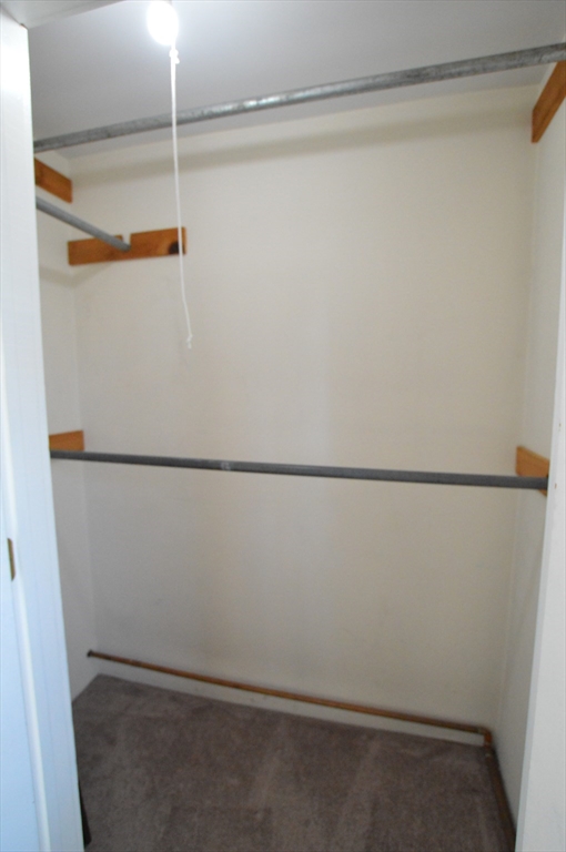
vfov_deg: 95.1
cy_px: 426
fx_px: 390
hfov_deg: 71.9
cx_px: 283
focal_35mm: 16
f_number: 4.5
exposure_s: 1/60
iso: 3200
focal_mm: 11
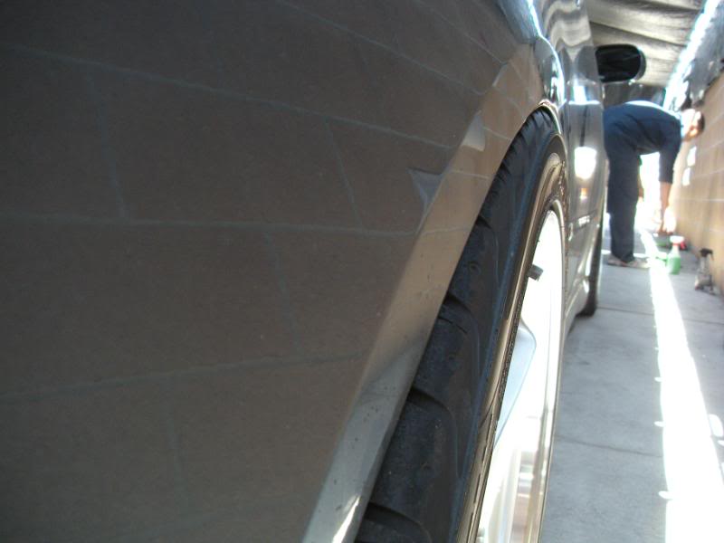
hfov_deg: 52.6
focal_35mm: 35
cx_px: 362
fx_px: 732
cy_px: 272
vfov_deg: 40.7
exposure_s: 1/47.1
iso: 168
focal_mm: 5.9
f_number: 3.8
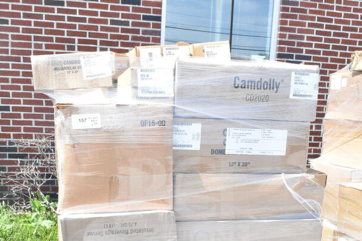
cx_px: 181
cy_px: 205
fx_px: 480
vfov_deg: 27.4
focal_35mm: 48
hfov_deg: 41.3
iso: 1600
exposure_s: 1/500
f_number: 11
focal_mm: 21
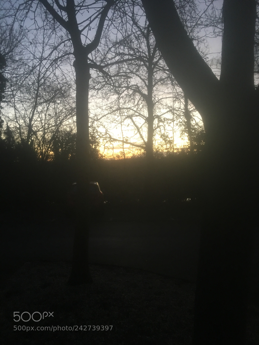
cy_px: 172
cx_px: 130
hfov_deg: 48.2
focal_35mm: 29
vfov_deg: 61.7
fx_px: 289
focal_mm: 4.15
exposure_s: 1/17
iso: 80
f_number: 2.2
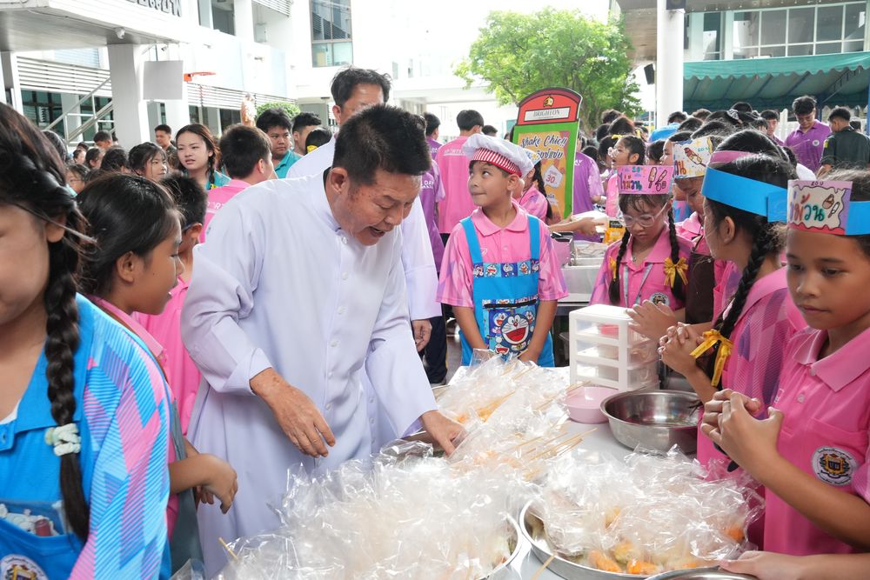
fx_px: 834
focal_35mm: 34
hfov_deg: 55.1
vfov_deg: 38.4
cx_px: 435
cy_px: 290
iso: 1600
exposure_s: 1/125
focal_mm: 23
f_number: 7.1
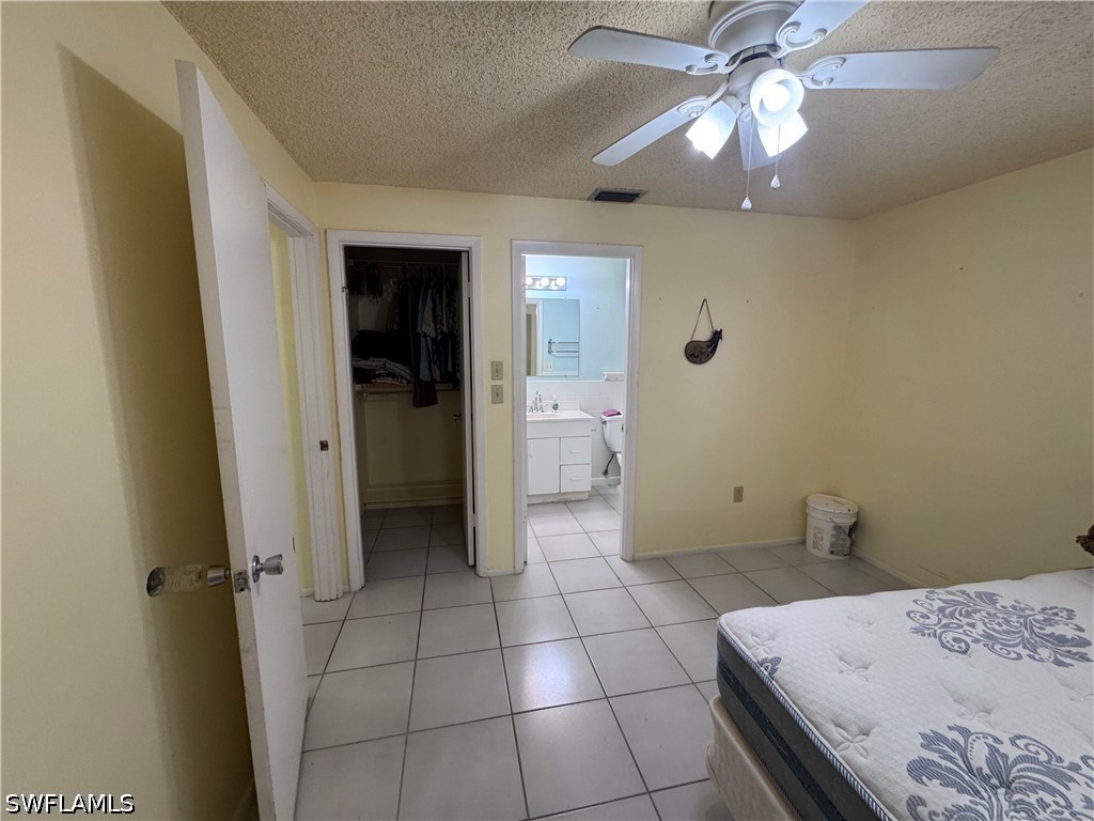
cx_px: 547
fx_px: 442
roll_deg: -0.5
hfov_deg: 102.1
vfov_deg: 85.7
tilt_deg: -7.8
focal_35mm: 14
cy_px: 410
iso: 200
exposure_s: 1/120
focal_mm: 2.22
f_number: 2.2
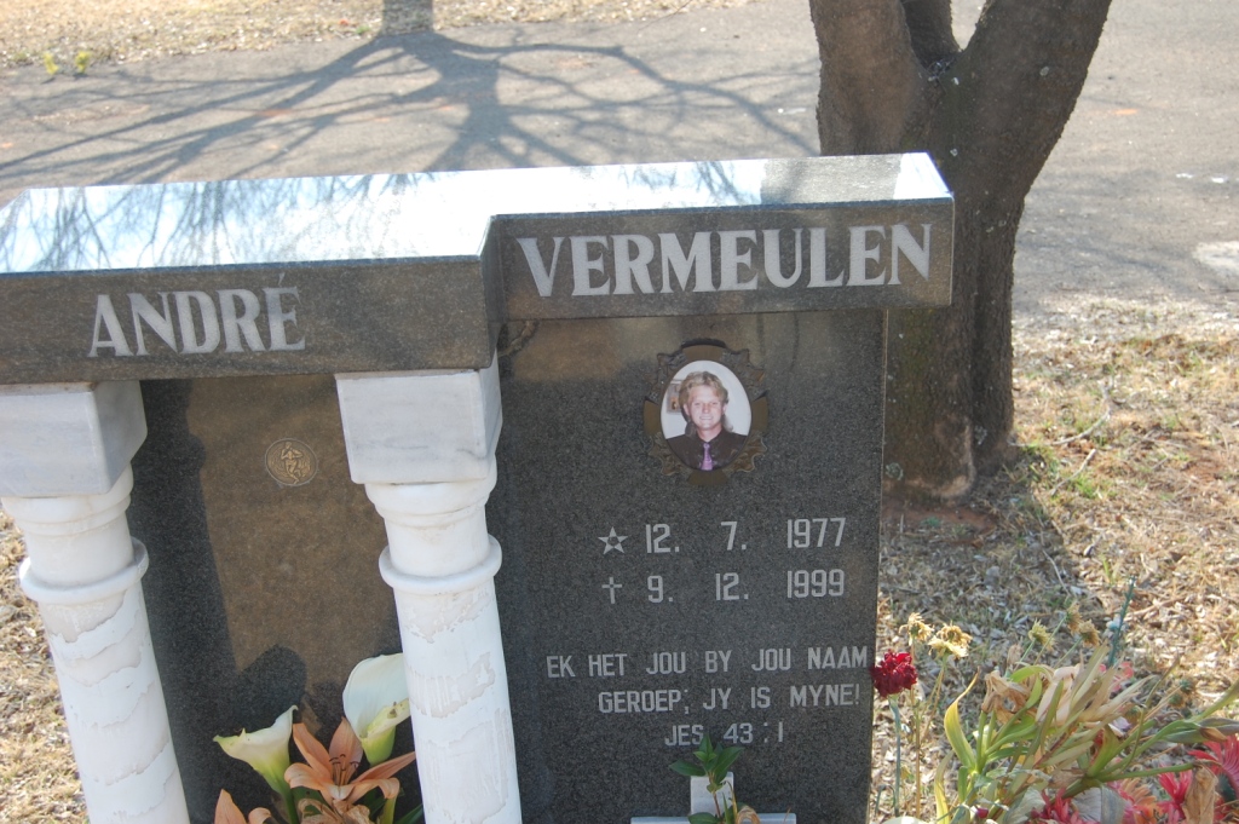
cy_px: 412
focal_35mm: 46
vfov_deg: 28.9
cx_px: 620
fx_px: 1599
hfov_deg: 42.4
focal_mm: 31
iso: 200
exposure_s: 1/125
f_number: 5.6
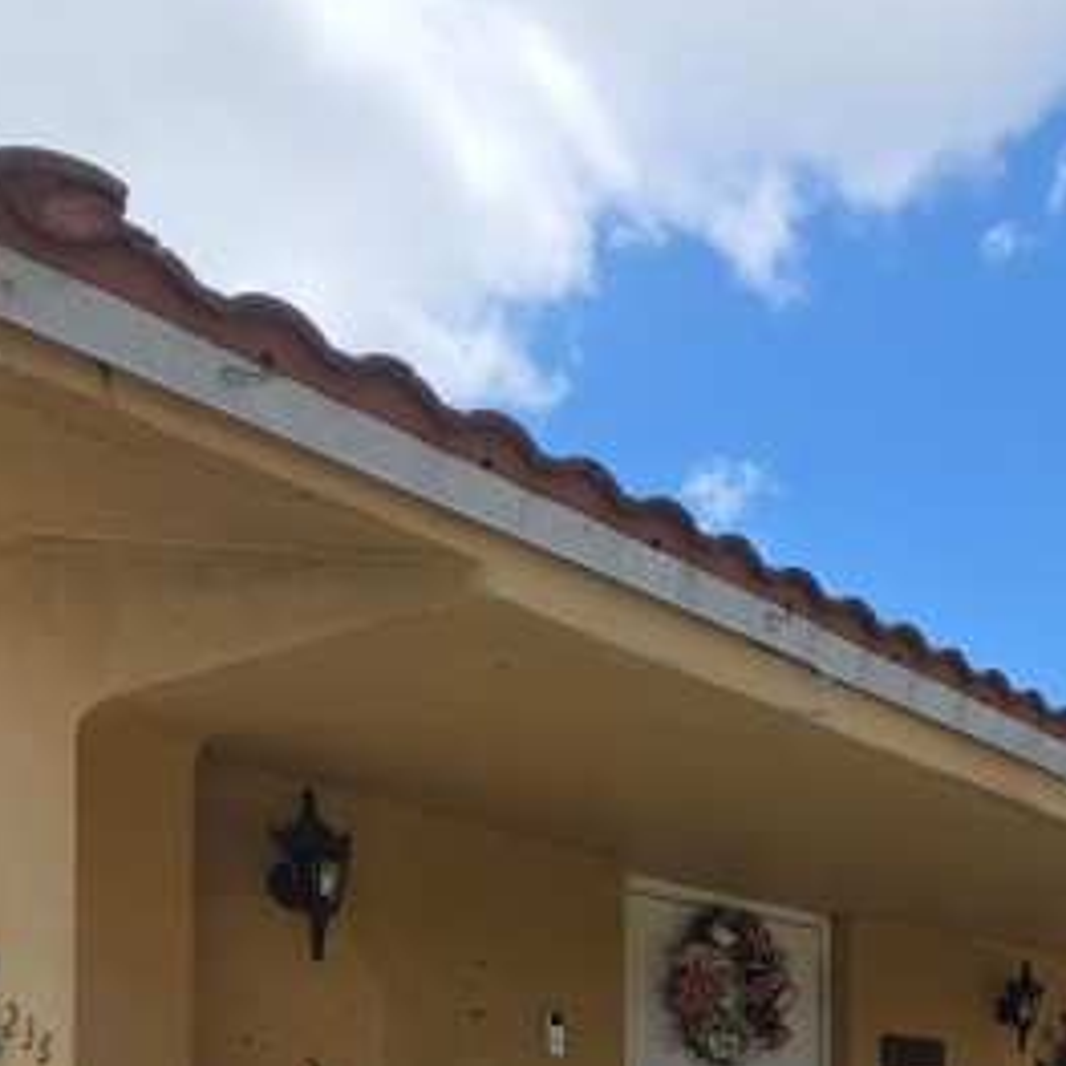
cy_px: 1171
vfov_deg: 38.9
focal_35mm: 35
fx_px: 1219
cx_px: 1135
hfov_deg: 39.7
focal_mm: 2.2
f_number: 1.9
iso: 20
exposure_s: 1/1011
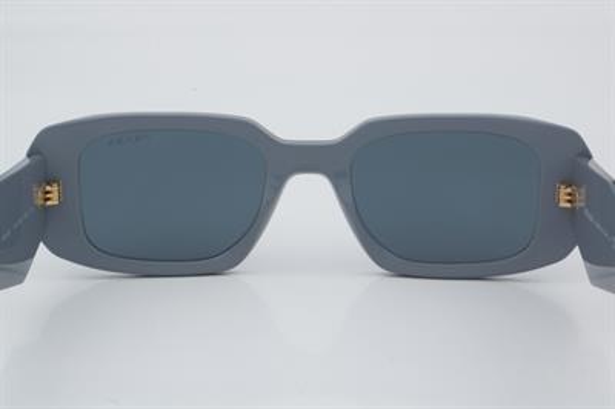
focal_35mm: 82
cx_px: 308
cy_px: 204
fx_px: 1408
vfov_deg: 16.5
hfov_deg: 24.6
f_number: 32
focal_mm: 55
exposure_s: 1/3
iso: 100
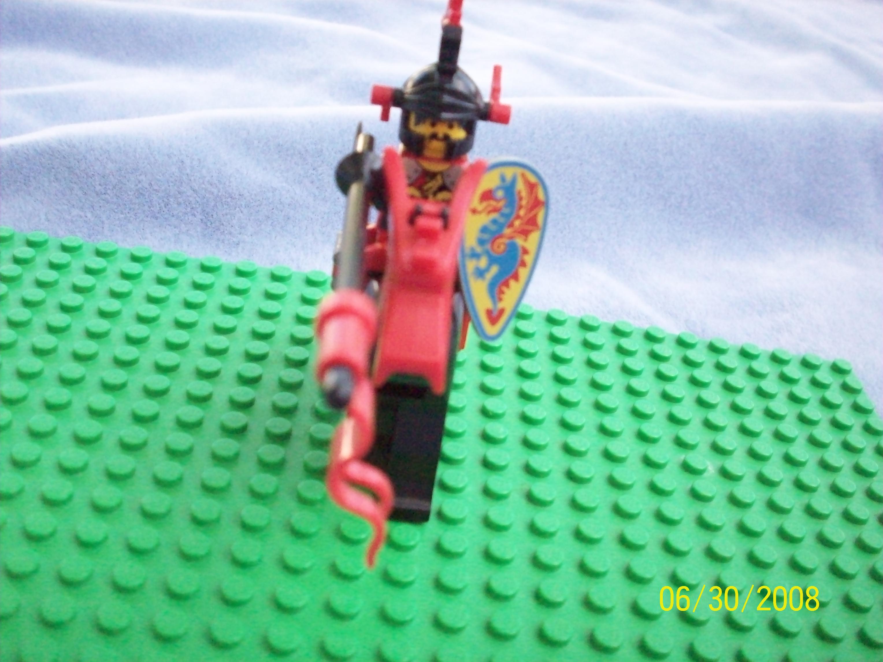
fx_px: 944
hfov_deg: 50.1
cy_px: 331
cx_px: 442
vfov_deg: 38.7
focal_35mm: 37
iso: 800
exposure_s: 1/863
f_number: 2.8
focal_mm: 6.2
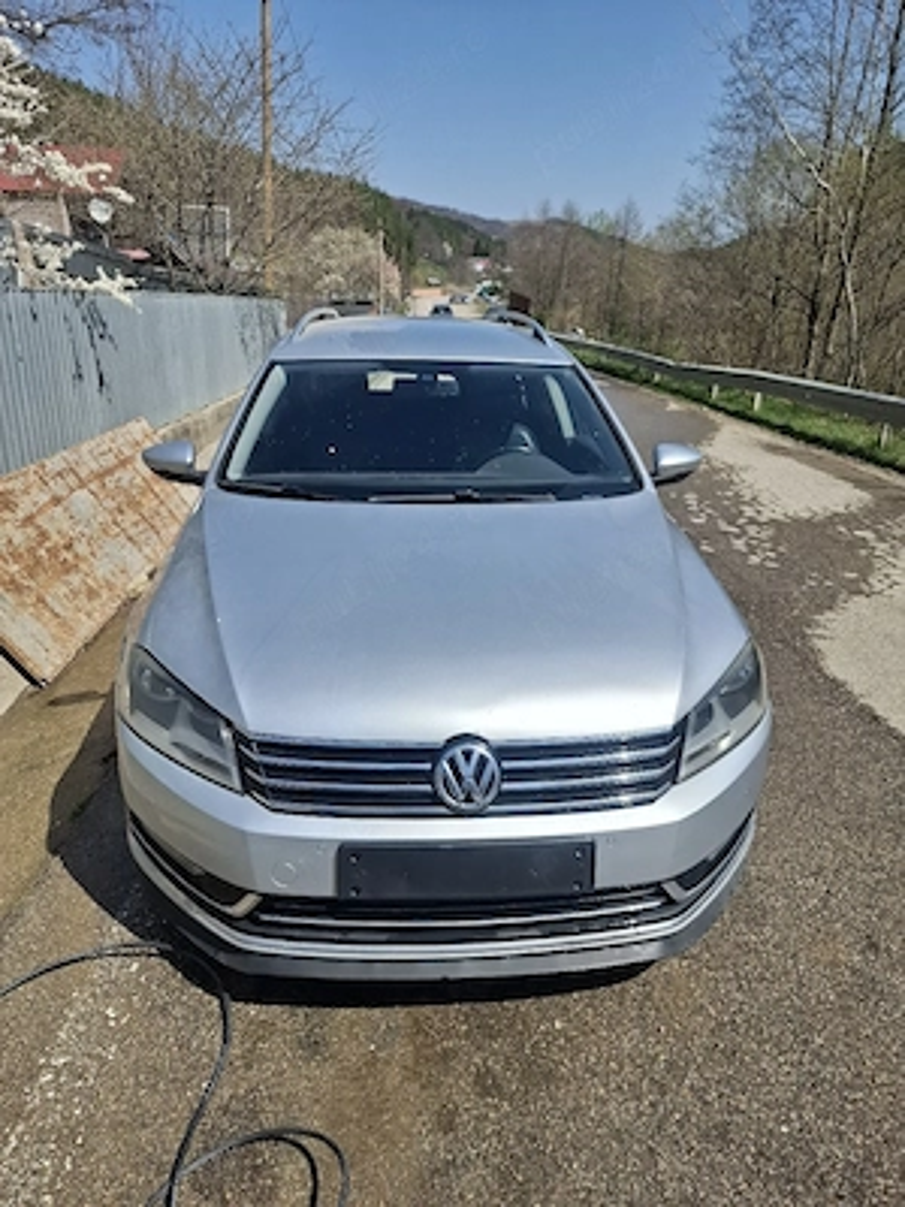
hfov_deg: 58.9
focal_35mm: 23
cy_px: 604
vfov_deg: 73.9
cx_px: 452
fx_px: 802
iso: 50
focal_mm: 5.54
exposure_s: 1/2500
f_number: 1.8
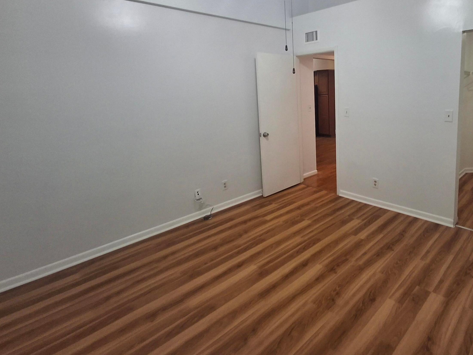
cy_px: 129
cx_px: 303
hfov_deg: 77.2
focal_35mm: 21
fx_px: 287
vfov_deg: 62.4
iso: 160
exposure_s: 1/40
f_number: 2.2
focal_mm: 1.64
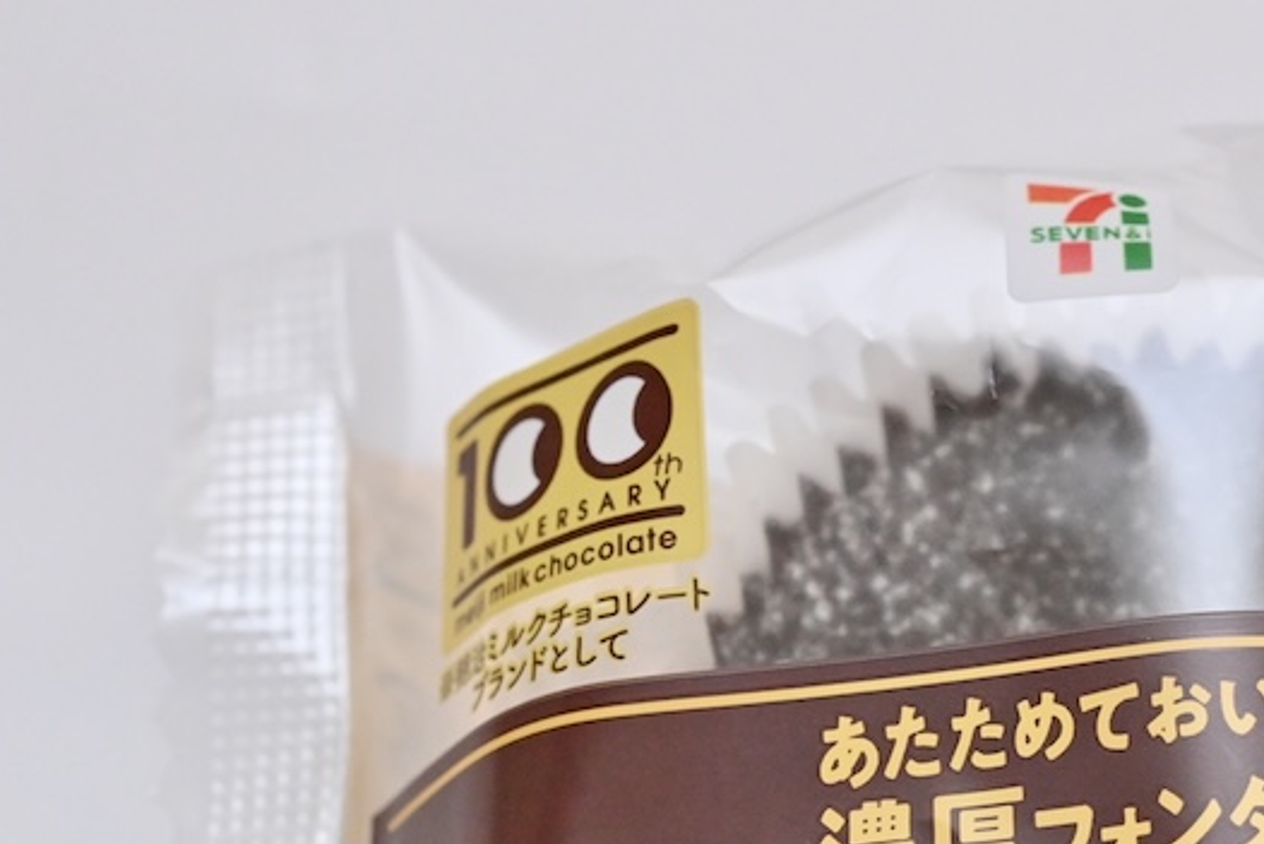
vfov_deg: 11.9
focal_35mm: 114
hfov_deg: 17.7
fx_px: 4004
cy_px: 787
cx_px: 1093
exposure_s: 1/160
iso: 6400
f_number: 9
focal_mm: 60
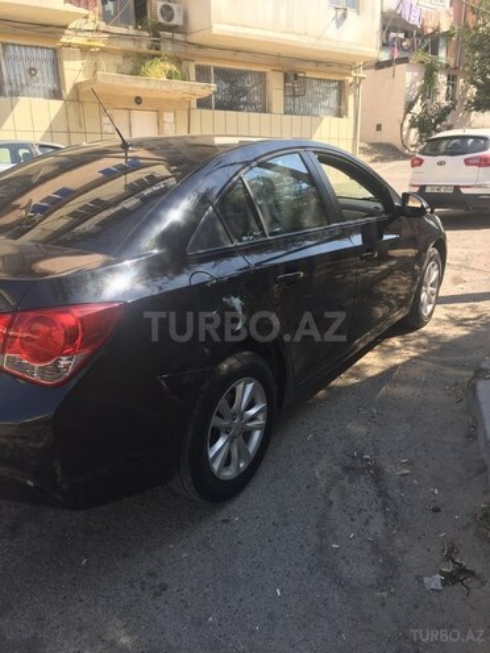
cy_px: 326
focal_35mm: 29
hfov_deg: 48.2
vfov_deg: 61.7
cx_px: 245
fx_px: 547
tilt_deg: -14.2
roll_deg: -0.1
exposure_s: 1/694
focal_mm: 4.15
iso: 32
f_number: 2.2
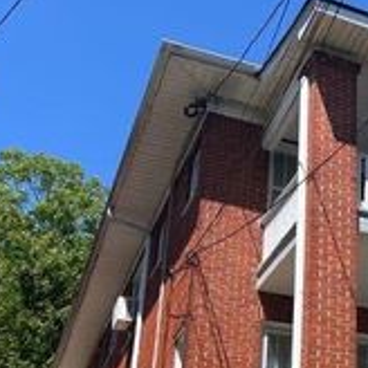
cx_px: 534
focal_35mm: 70
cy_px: 302
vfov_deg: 24.2
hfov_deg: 21.2
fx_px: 842
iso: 50
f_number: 1.5
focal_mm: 5.7
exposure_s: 1/2695
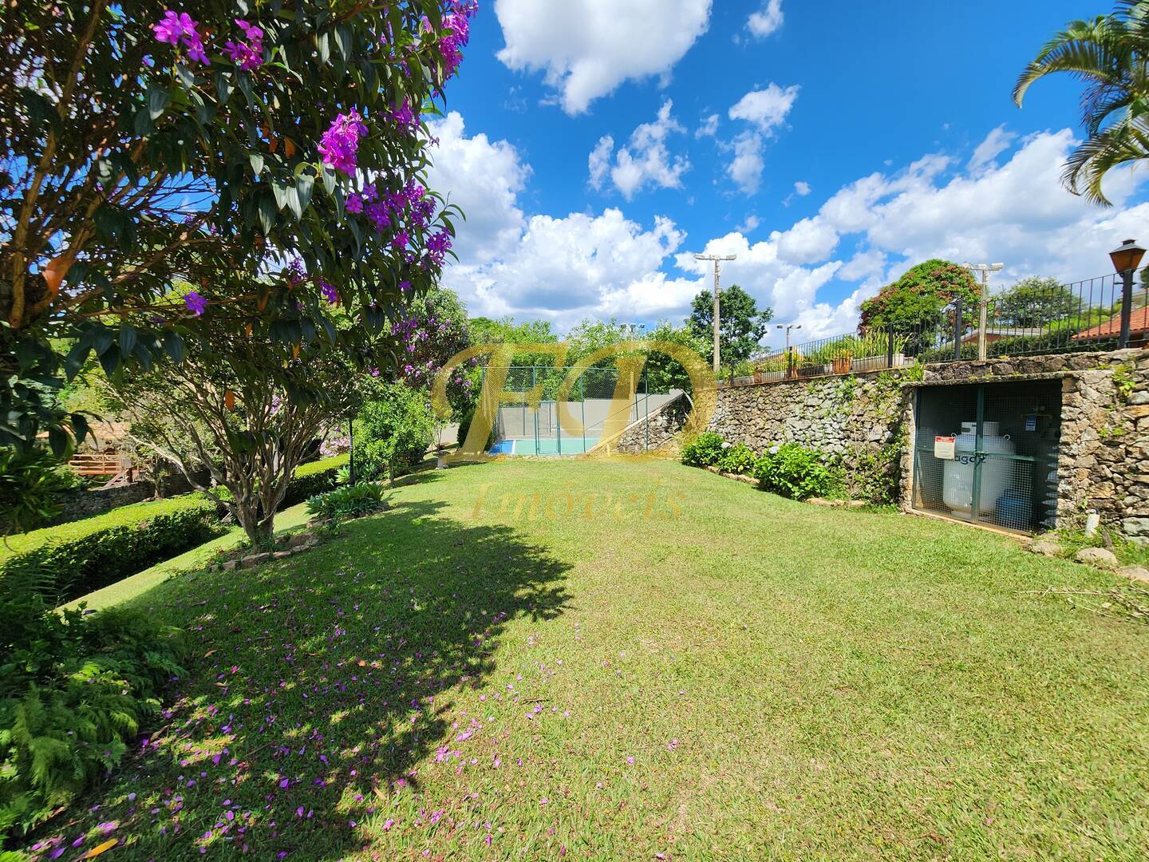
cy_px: 431
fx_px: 432
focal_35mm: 13
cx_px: 574
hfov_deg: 106.2
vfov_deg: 89.9
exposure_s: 1/1780
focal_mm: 2.2
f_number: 2.2
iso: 50
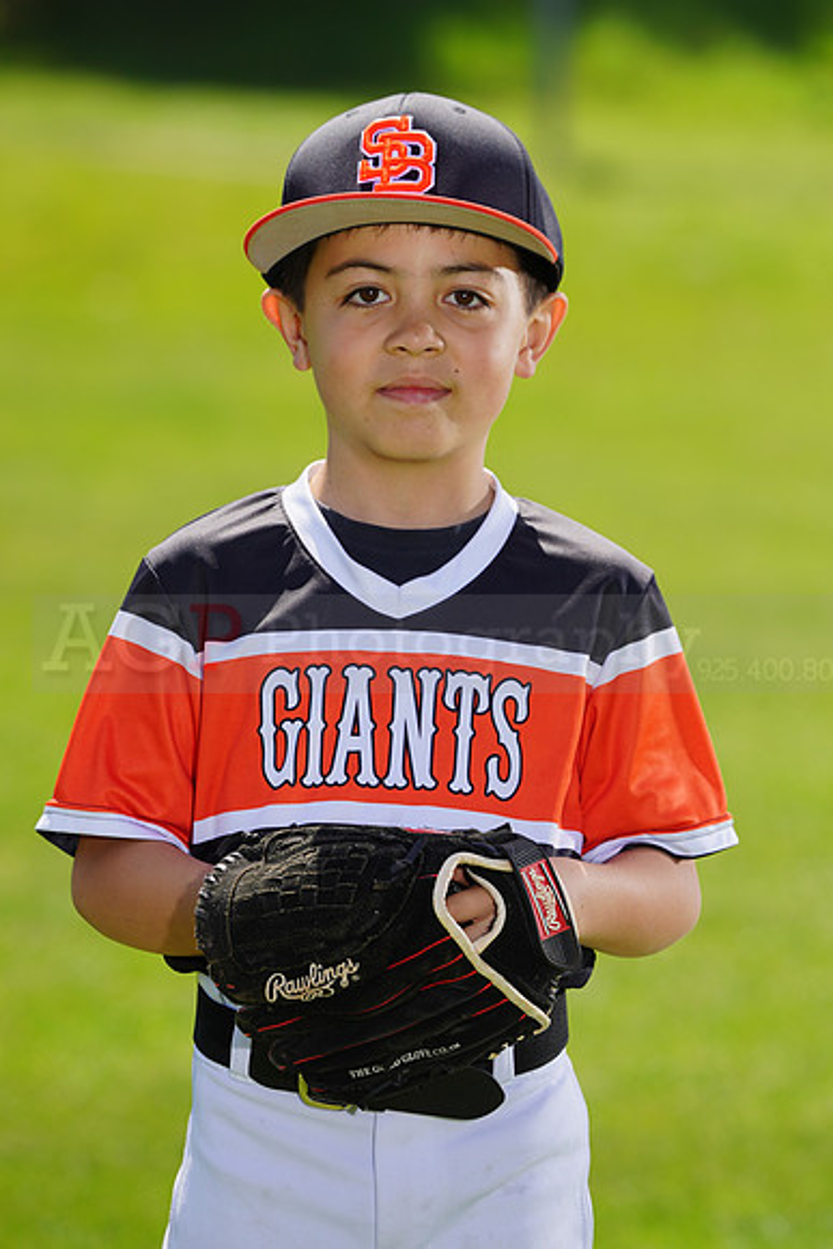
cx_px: 416
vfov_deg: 7.6
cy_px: 624
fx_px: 9400
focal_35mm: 271
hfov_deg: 5.1
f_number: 8
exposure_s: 1/250
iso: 100
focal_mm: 271
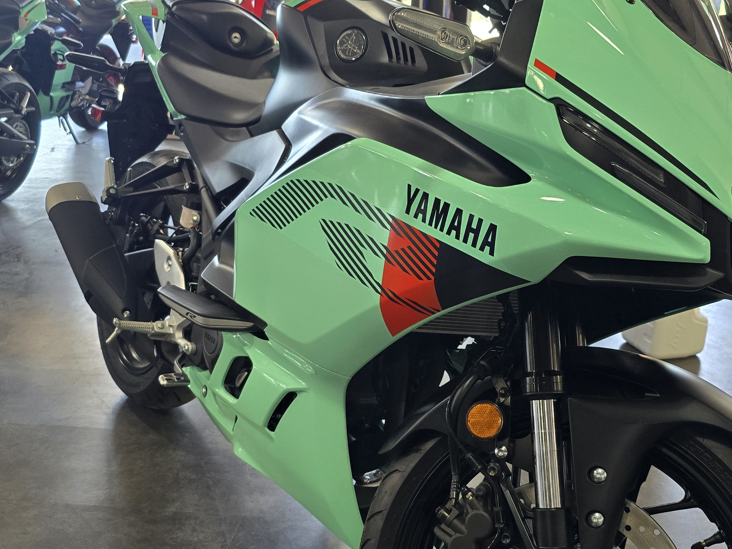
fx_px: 846
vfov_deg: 35.9
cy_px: 319
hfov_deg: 46.7
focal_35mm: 40
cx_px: 415
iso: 200
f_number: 1.7
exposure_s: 1/120
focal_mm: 6.3
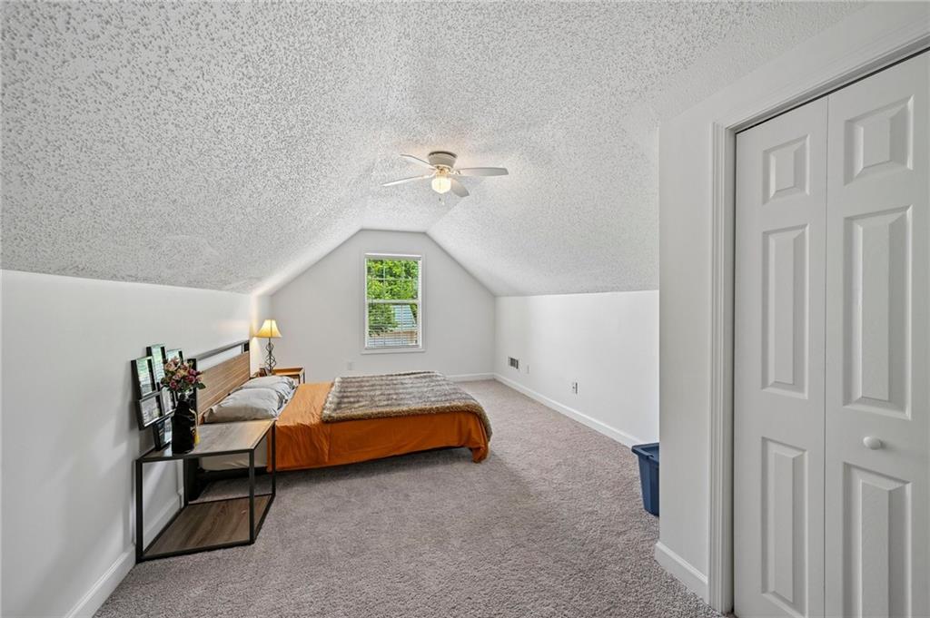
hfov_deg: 104.3
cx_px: 465
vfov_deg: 81.1
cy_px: 309
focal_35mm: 14
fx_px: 361
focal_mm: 14
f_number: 8
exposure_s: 1/15
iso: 640
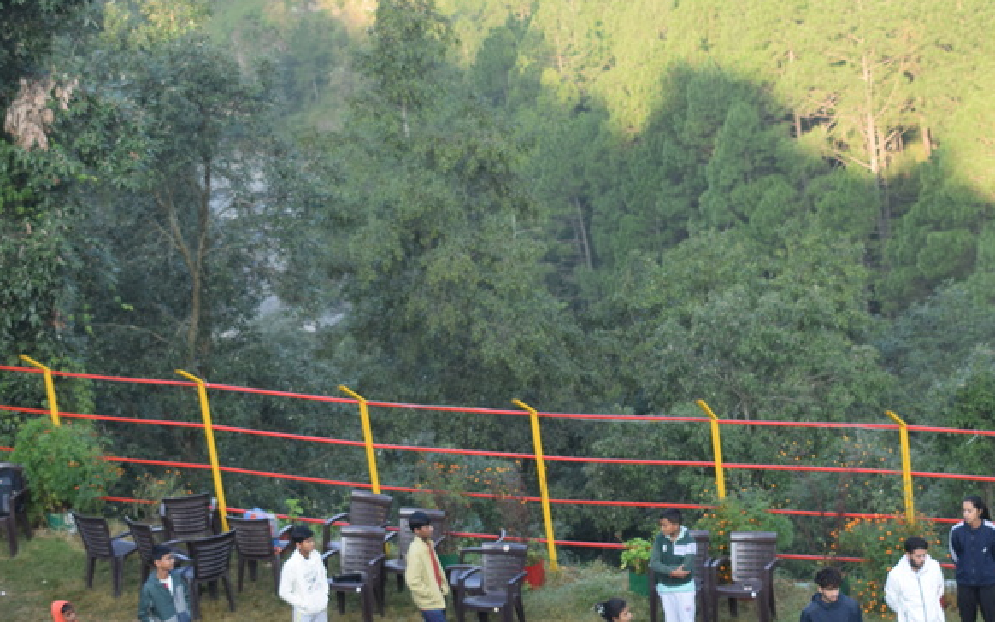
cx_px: 619
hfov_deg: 19.8
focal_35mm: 105
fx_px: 2848
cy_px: 421
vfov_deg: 12.5
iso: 400
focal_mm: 40
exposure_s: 1/160
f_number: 6.3
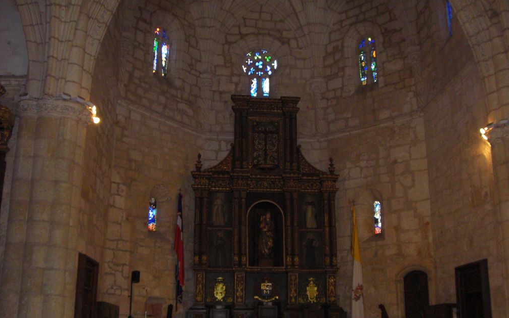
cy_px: 180
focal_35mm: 41
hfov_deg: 48.2
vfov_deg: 31.2
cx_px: 258
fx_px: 569
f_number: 2.7
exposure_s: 1/60
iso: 200
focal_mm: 6.2
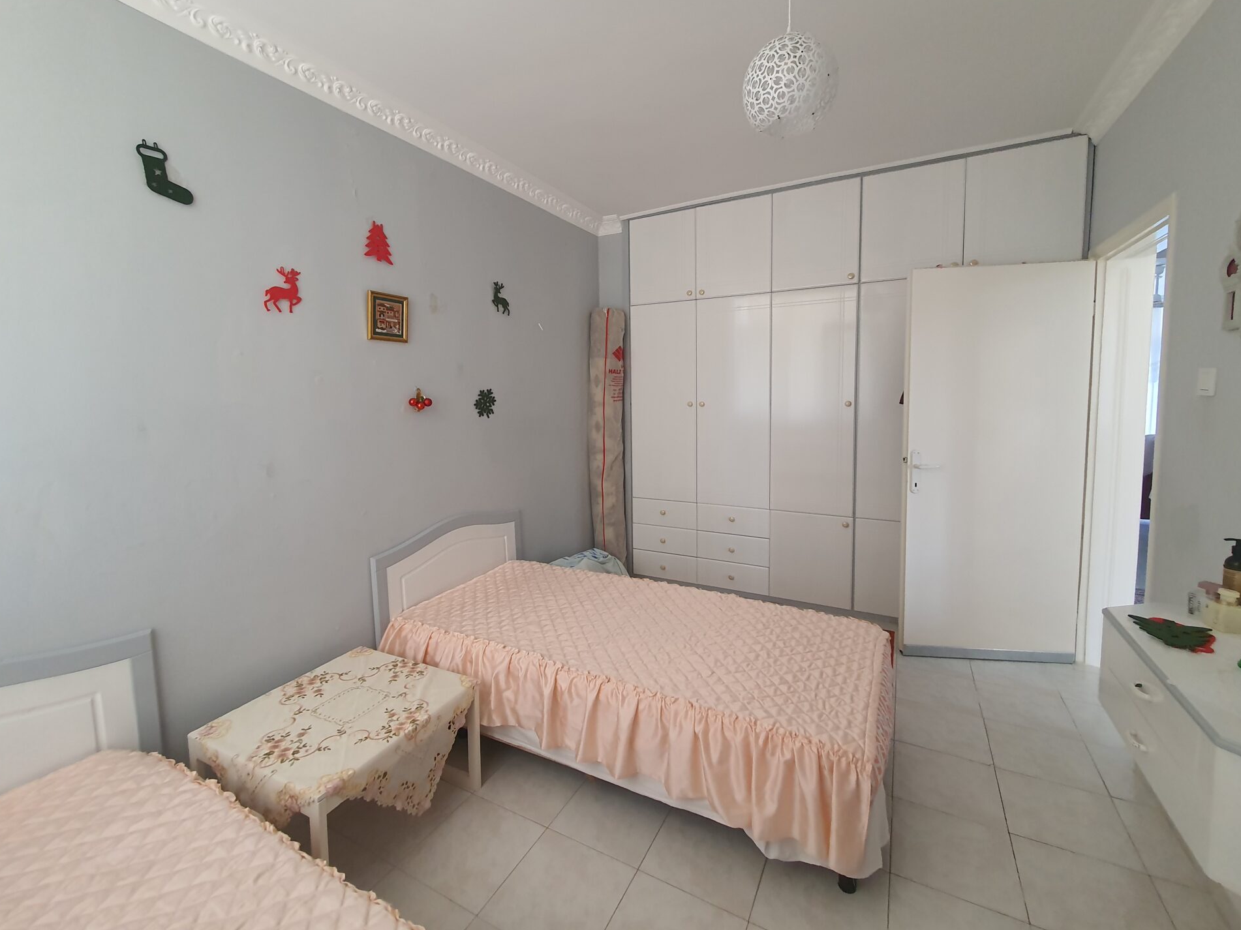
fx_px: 502
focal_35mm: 14
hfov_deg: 102.1
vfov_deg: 85.5
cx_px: 617
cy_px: 430
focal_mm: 1.8
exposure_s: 1/50
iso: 250
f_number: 2.2
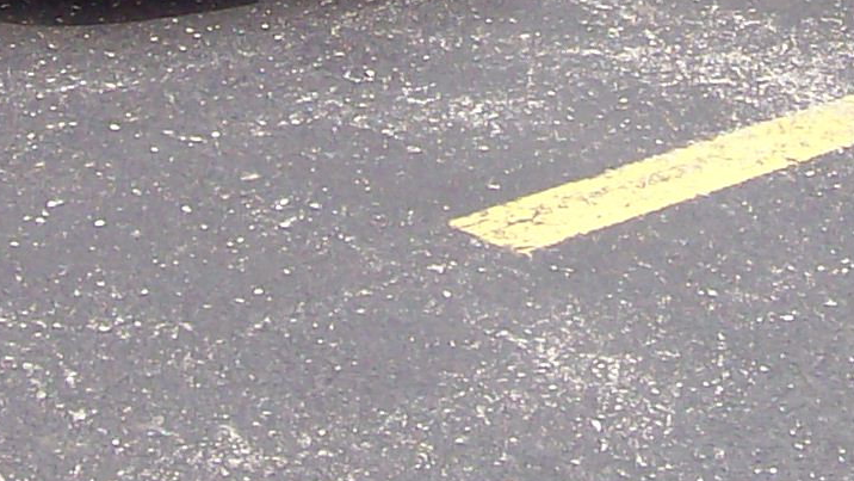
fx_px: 3533
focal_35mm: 156
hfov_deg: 13.8
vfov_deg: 7.5
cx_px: 580
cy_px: -487
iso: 80
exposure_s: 1/701
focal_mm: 6
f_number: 2.7
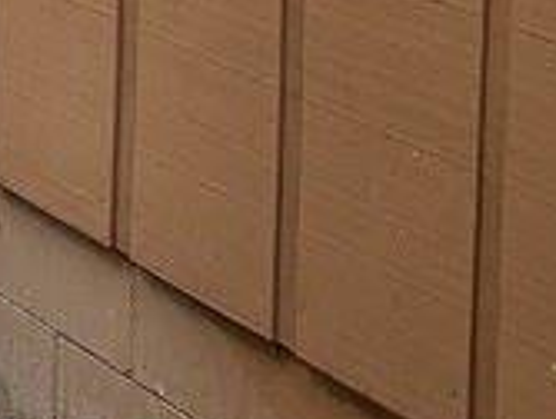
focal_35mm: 159
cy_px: -648
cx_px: -573
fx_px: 2559
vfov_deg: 8.4
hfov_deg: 11.2
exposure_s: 1/228
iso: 25
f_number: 1.8
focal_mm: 4.25
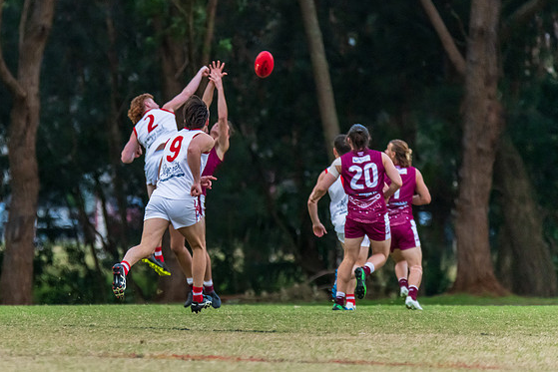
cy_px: 130
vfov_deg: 2.3
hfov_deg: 3.4
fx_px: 9317
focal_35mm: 601
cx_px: 206
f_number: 6
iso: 3200
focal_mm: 450
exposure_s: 1/1250
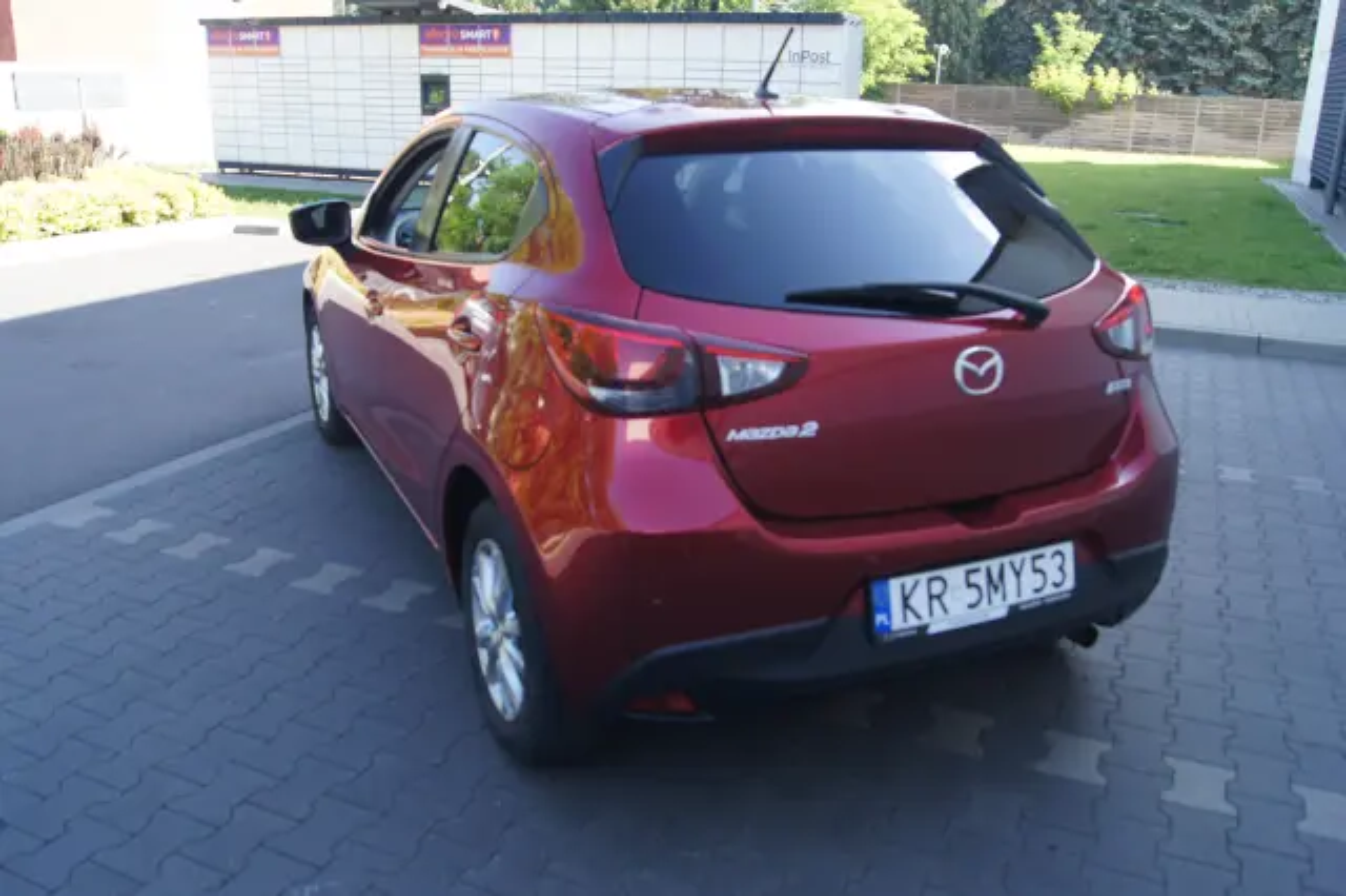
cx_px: 673
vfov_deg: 43.6
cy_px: 448
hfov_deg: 62.0
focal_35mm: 30
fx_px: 1121
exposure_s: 1/60
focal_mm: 20
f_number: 5
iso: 100
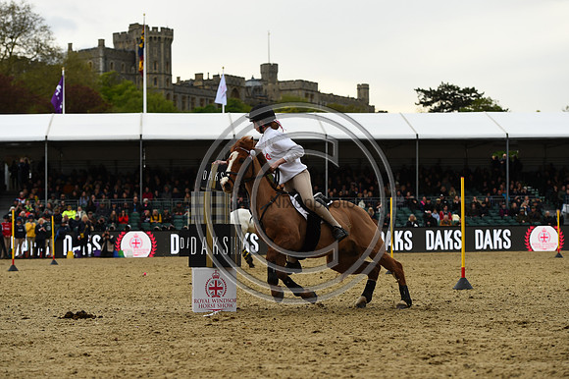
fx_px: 1358
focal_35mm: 86
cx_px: 284
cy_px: 190
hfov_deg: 23.7
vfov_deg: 15.9
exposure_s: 1/1250
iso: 360
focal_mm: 86
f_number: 4.5
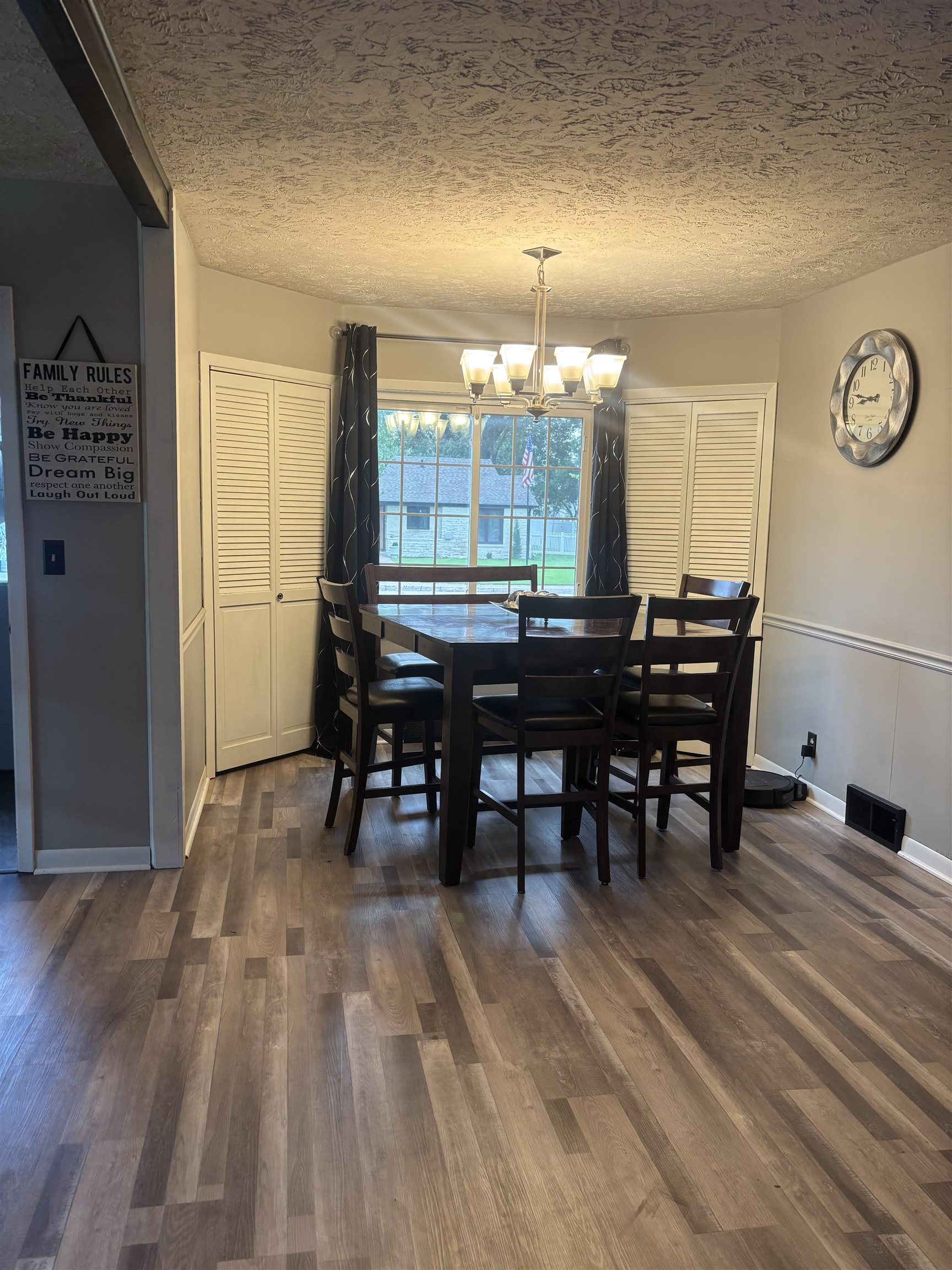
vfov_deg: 67.3
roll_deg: -2.1
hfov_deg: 53.1
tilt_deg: -7.8
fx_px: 953
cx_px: 476
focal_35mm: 26
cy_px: 635
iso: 100
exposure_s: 1/60
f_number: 1.6
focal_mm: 5.96
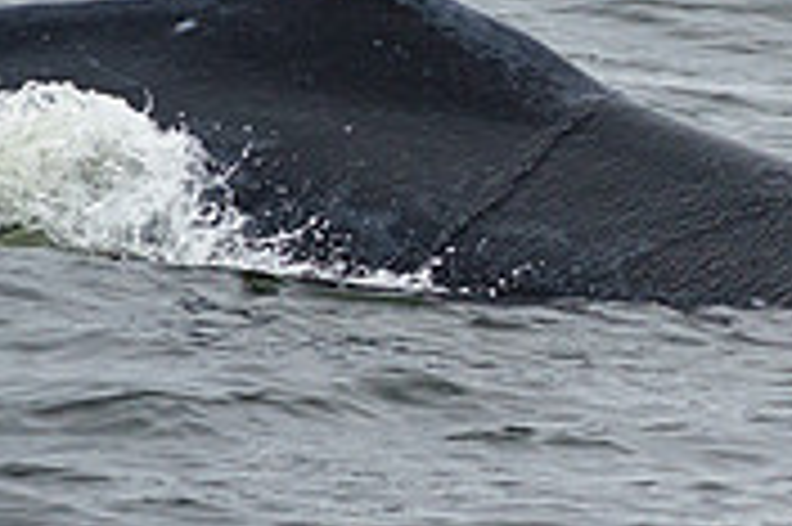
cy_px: 47
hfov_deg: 1.5
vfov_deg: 1.0
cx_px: 612
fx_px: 30771
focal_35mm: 1400
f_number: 4
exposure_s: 1/2000
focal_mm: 155.41
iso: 250
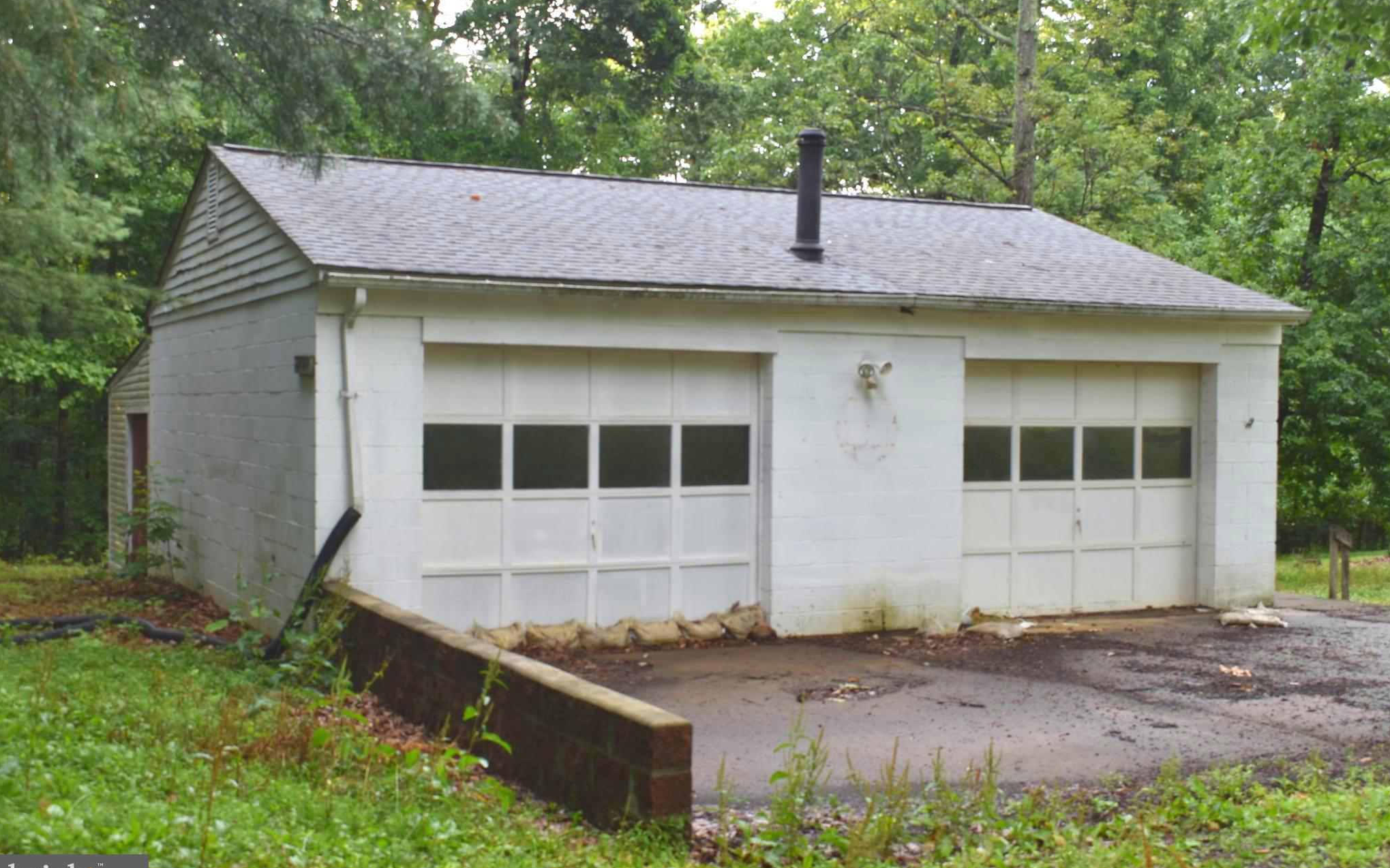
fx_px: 1629
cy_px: 439
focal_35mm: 43
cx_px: 695
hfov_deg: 46.2
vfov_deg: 29.9
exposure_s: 1/15
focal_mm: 28
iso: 100
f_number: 9
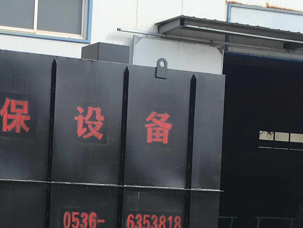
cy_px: 227
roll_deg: -2.1
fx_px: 831
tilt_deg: -1.7
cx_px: 26
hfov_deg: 20.2
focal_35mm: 95
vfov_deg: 15.3
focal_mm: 4.15
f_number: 2.2
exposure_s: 1/699
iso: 25
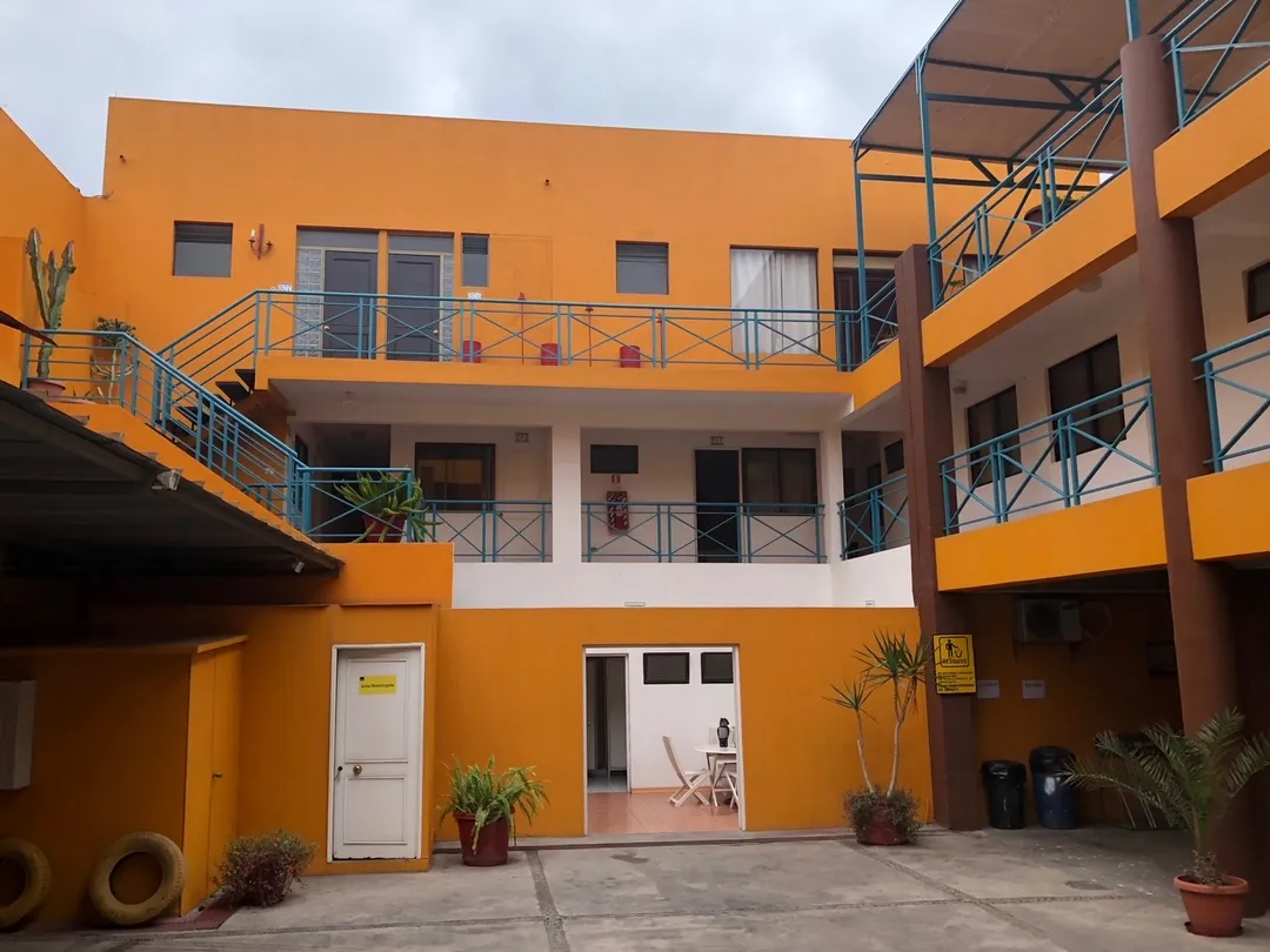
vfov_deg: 49.7
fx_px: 1027
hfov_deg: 63.4
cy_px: 476
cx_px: 635
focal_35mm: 28
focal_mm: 3.99
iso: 20
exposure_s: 1/873
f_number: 1.8
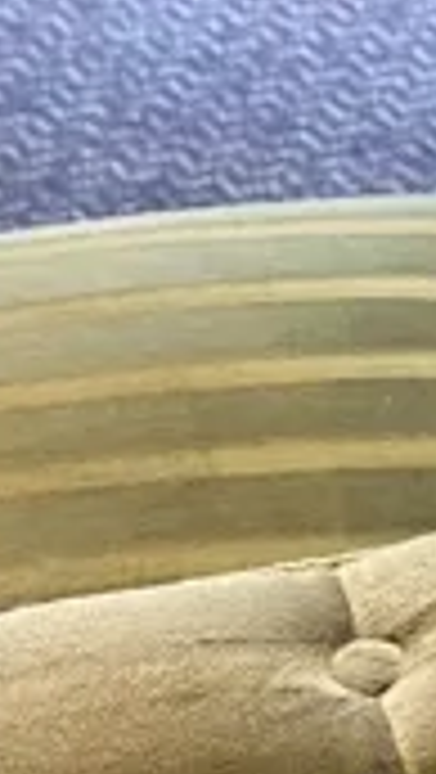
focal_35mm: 156
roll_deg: +1.8
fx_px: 3200
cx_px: 463
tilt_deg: -40.4
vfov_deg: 13.6
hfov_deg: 7.7
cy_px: 774
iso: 160
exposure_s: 1/100
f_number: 1.78
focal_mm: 6.86
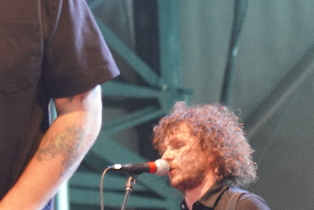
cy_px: 82
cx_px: -72
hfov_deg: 7.6
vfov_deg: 5.1
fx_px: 2355
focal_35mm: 270
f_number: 4
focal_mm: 105
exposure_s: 1/160
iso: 4000
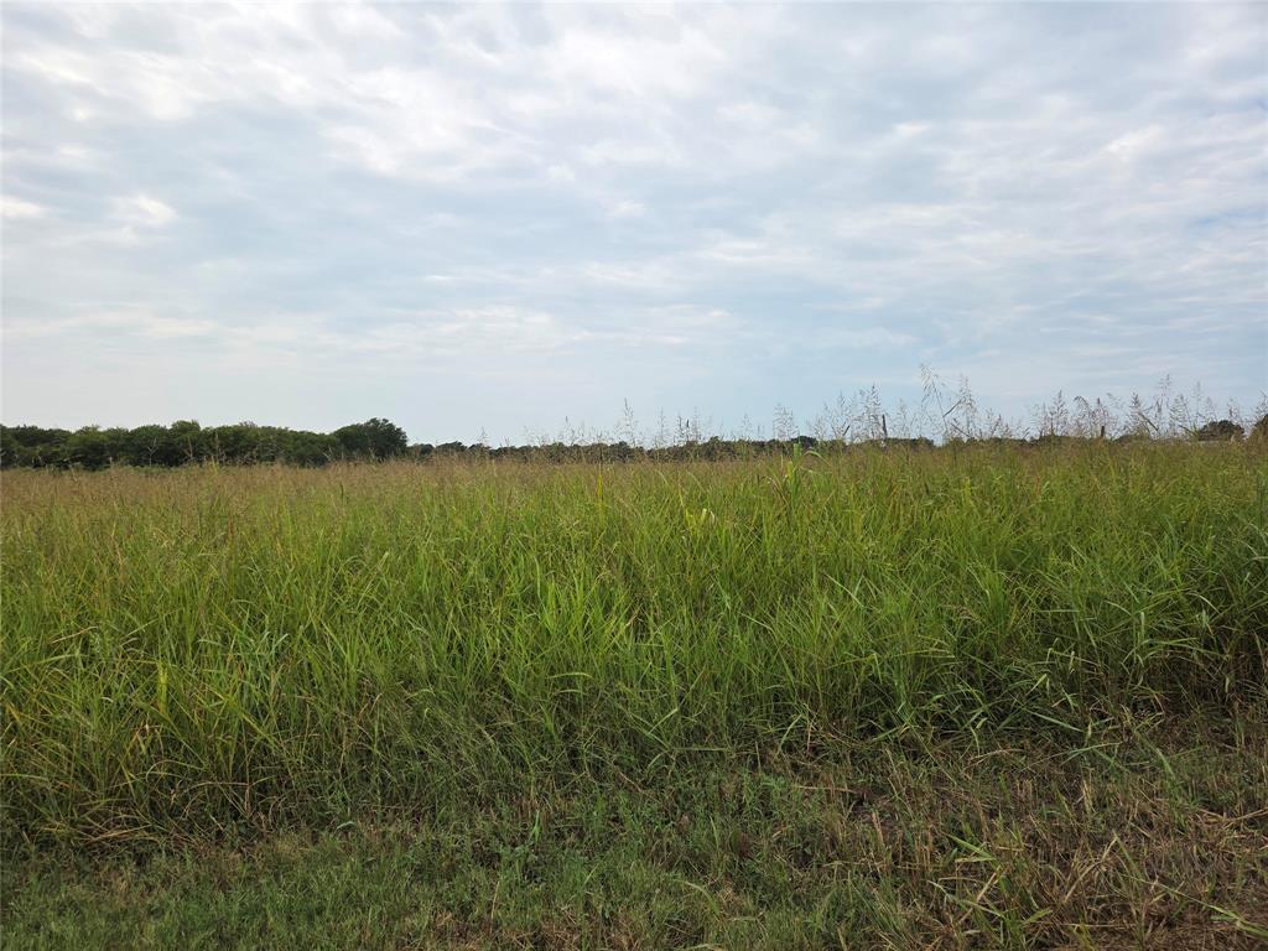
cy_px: 476
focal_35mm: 23
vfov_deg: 58.9
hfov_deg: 73.9
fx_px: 843
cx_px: 634
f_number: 1.8
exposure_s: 1/4076
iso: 80
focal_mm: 5.4
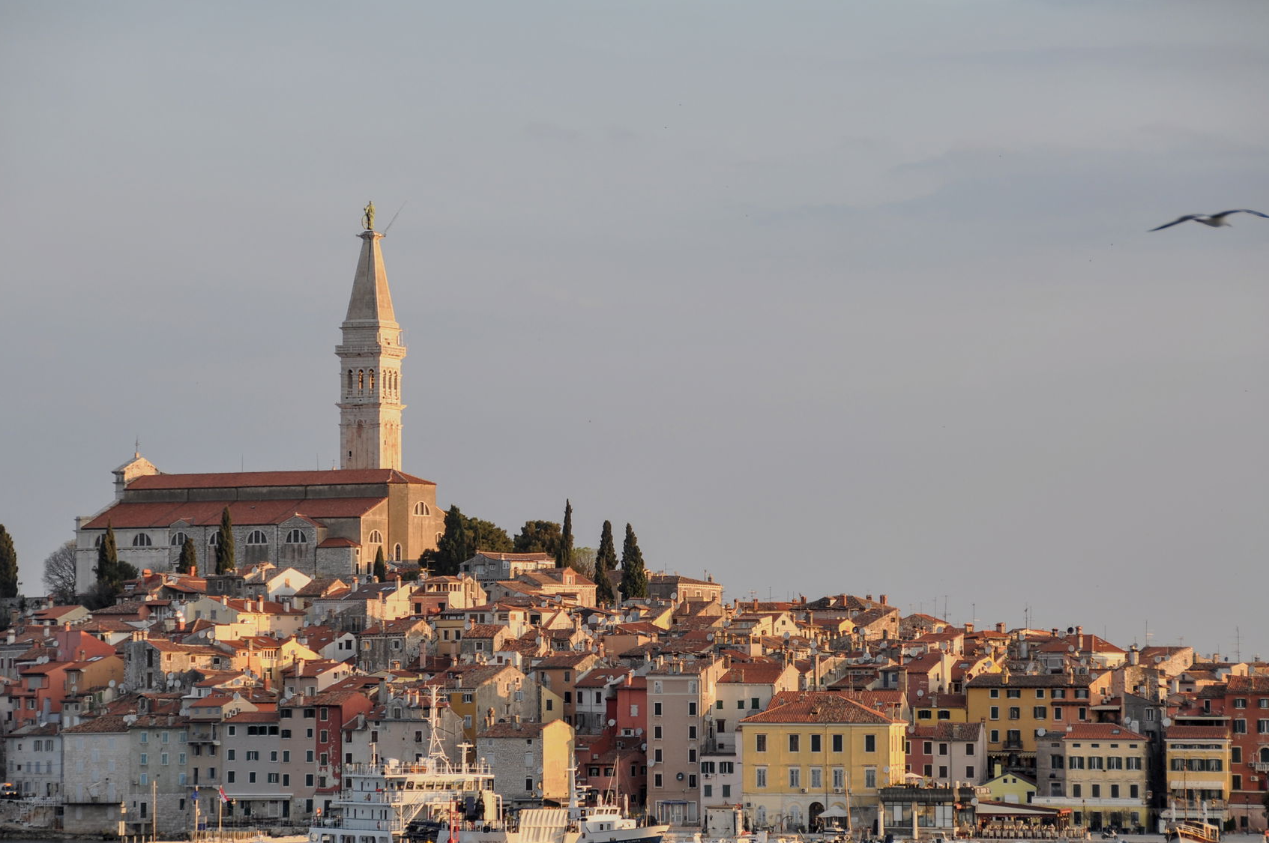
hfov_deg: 11.5
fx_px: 6288
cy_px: 475
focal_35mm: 179
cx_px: 627
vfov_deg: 7.7
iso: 200
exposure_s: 1/160
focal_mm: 105
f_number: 5.3
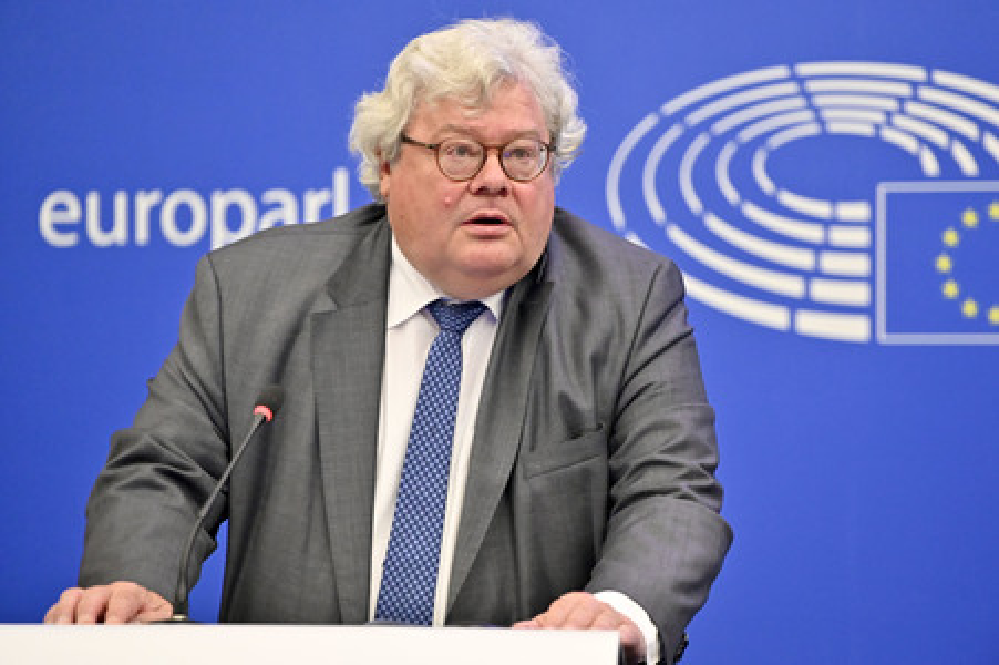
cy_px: 332
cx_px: 500
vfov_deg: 9.1
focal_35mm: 150
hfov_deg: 13.7
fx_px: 4159
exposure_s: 1/800
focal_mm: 150
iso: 5000
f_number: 2.8
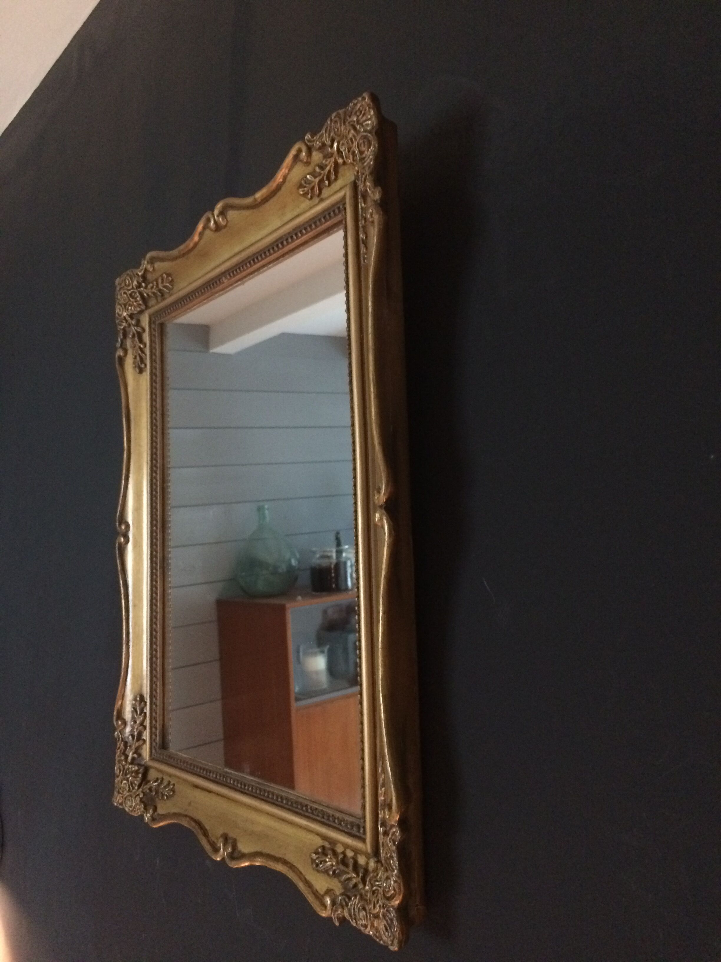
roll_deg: -1.0
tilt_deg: +5.2
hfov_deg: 48.2
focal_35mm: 29
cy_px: 481
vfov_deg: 61.7
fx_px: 805
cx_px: 360
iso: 320
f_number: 2.2
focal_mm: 4.15
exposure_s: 1/17
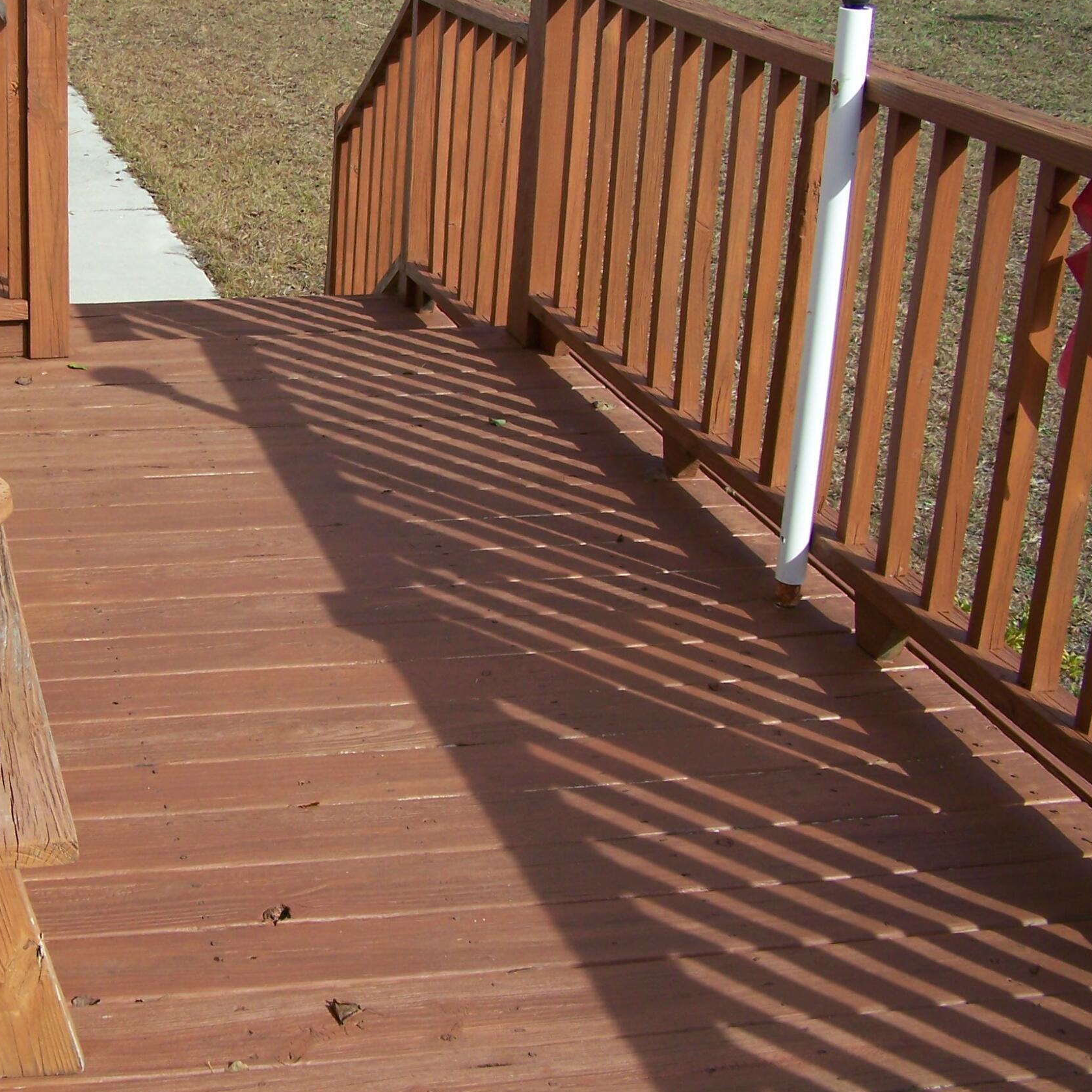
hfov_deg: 27.9
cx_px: 198
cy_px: 485
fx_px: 2141
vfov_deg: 28.6
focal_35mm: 60
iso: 64
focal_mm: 6.3
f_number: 4
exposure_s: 1/400
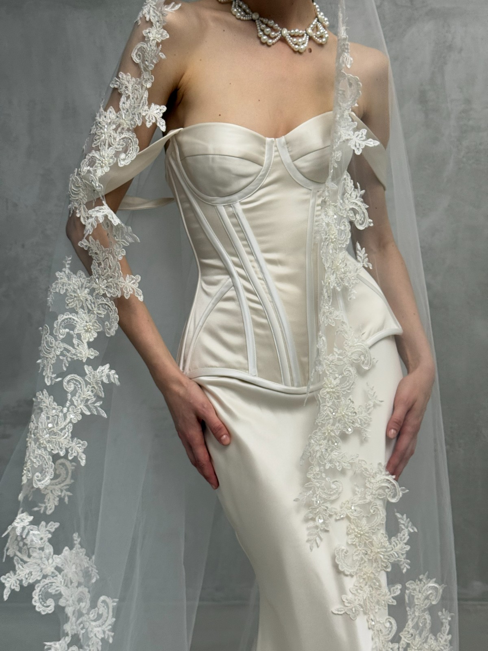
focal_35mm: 48
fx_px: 902
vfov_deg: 39.7
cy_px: 326
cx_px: 244
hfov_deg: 30.3
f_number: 1.78
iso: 100
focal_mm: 6.76
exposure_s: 1/96
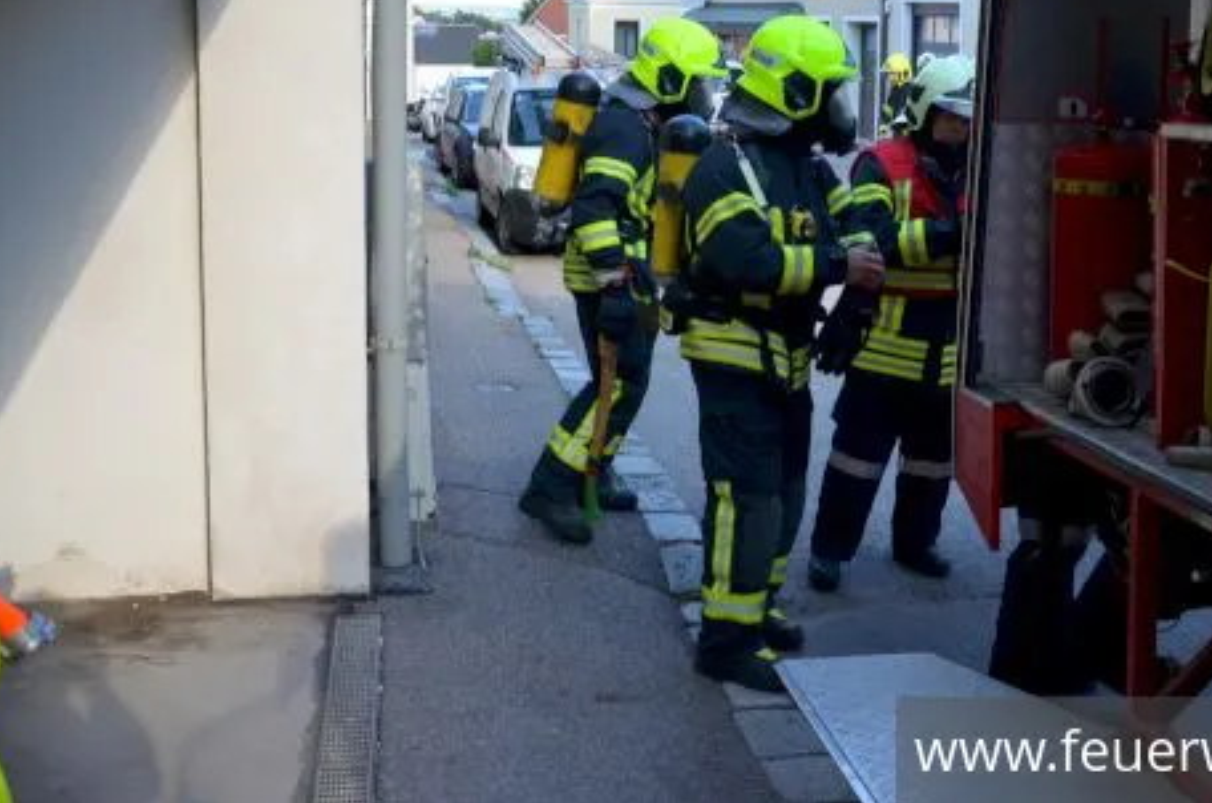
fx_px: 1579
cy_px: 239
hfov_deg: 41.9
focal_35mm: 47
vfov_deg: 28.3
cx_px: 672
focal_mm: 22
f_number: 4
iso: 720
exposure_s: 1/1000
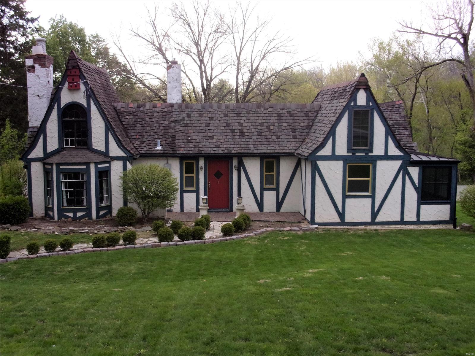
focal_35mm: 43
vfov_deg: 33.6
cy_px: 178
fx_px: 590
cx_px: 238
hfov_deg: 43.9
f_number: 4.7
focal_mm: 7.8
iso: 200
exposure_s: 1/400
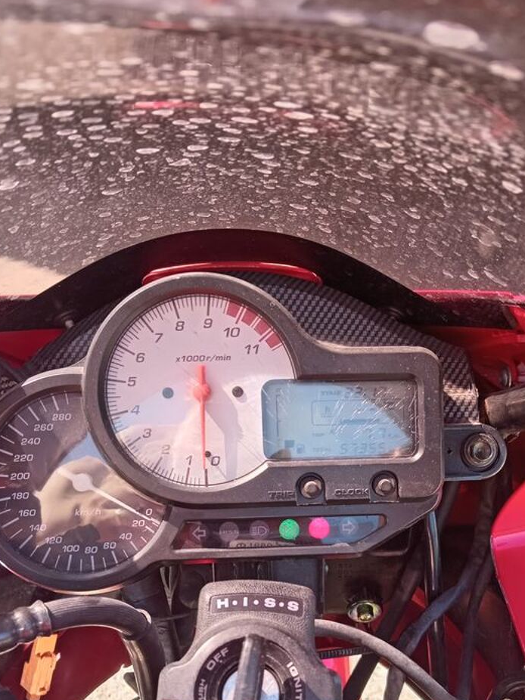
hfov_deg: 39.4
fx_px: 728
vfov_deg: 50.3
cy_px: 473
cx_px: 318
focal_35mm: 36
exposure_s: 1/60
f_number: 1.8
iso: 116
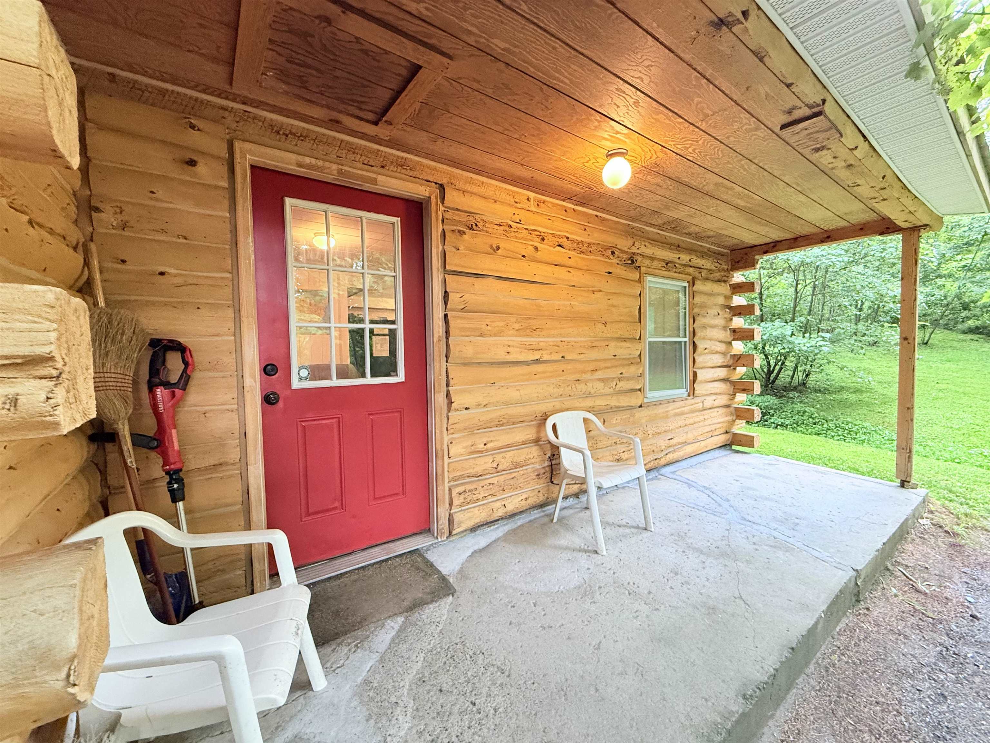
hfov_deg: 102.1
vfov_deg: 85.7
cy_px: 372
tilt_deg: -1.9
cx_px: 495
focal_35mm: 14
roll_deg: +0.9
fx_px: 400
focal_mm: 2.22
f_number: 2.2
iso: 400
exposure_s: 1/60
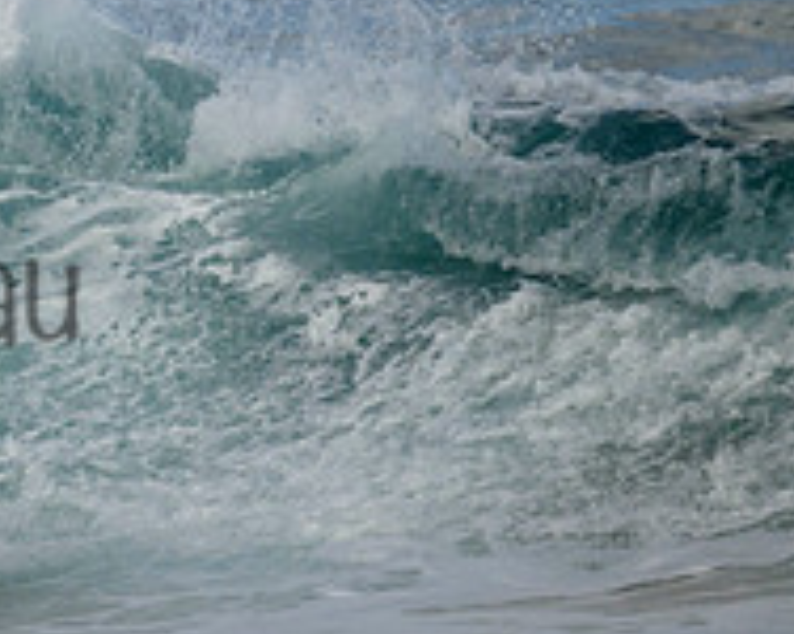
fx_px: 54438
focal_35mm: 2319
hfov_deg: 0.8
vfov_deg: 0.7
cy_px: 243
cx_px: -367
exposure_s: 1/1600
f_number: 11
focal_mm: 800
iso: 720
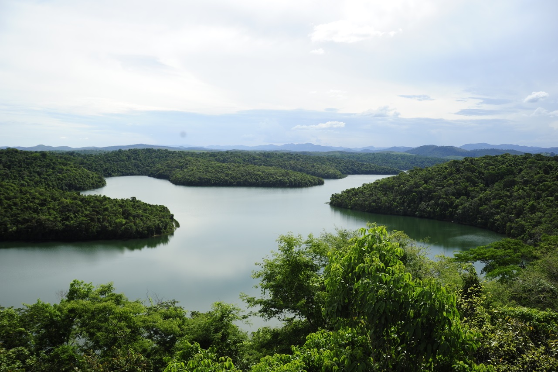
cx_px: 279
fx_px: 434
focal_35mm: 28
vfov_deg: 46.4
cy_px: 186
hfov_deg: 65.5
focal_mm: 28
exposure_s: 1/640
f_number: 8
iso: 200
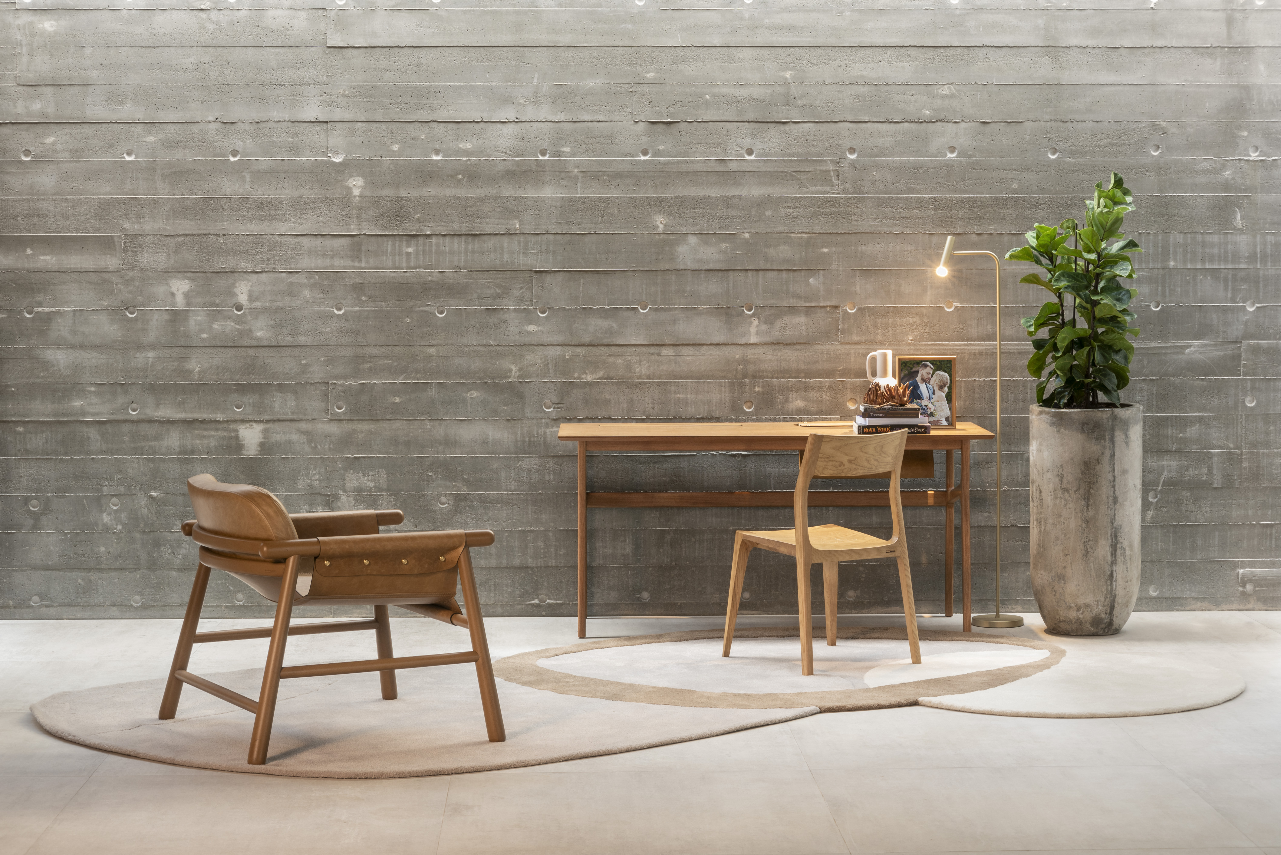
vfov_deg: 19.5
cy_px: 428
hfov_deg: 28.8
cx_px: 640
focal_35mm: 70
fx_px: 2492
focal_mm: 70
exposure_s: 3
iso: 200
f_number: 13
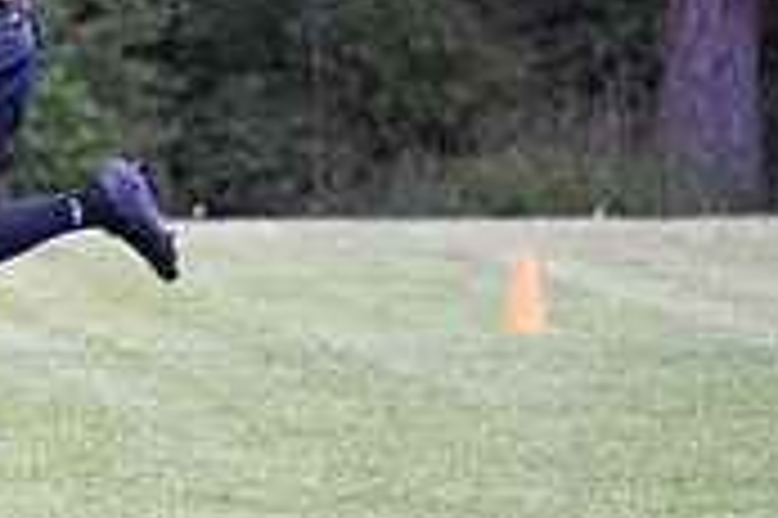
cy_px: 124
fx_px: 23188
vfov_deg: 1.3
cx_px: -409
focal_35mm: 1074
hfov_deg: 1.9
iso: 6400
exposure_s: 1/1250
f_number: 2.8
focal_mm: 150
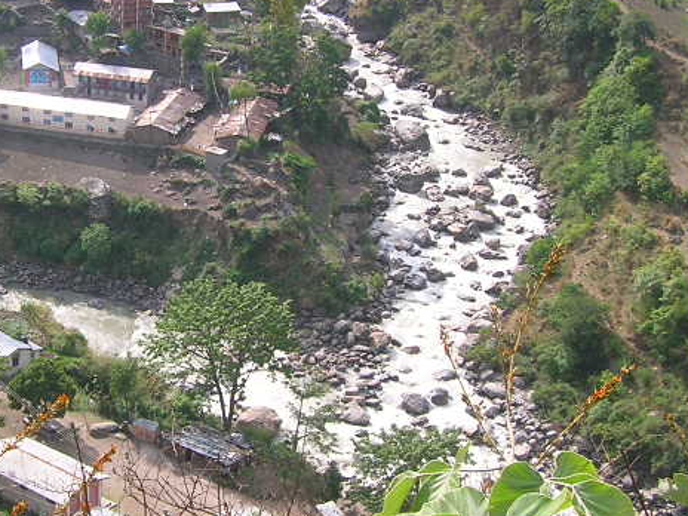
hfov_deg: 25.8
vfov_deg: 19.6
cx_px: 206
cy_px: 203
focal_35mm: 75
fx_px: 1491
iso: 50
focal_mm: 5.7
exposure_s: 1/148
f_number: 4.9
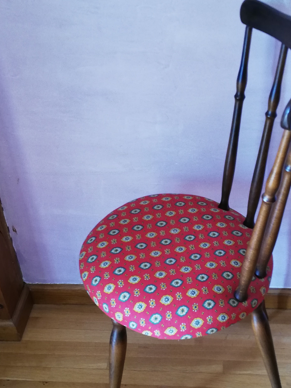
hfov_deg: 29.6
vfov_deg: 38.8
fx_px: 549
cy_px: 224
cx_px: 168
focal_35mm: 49
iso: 250
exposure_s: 1/33.3
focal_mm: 3.81
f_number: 2.2
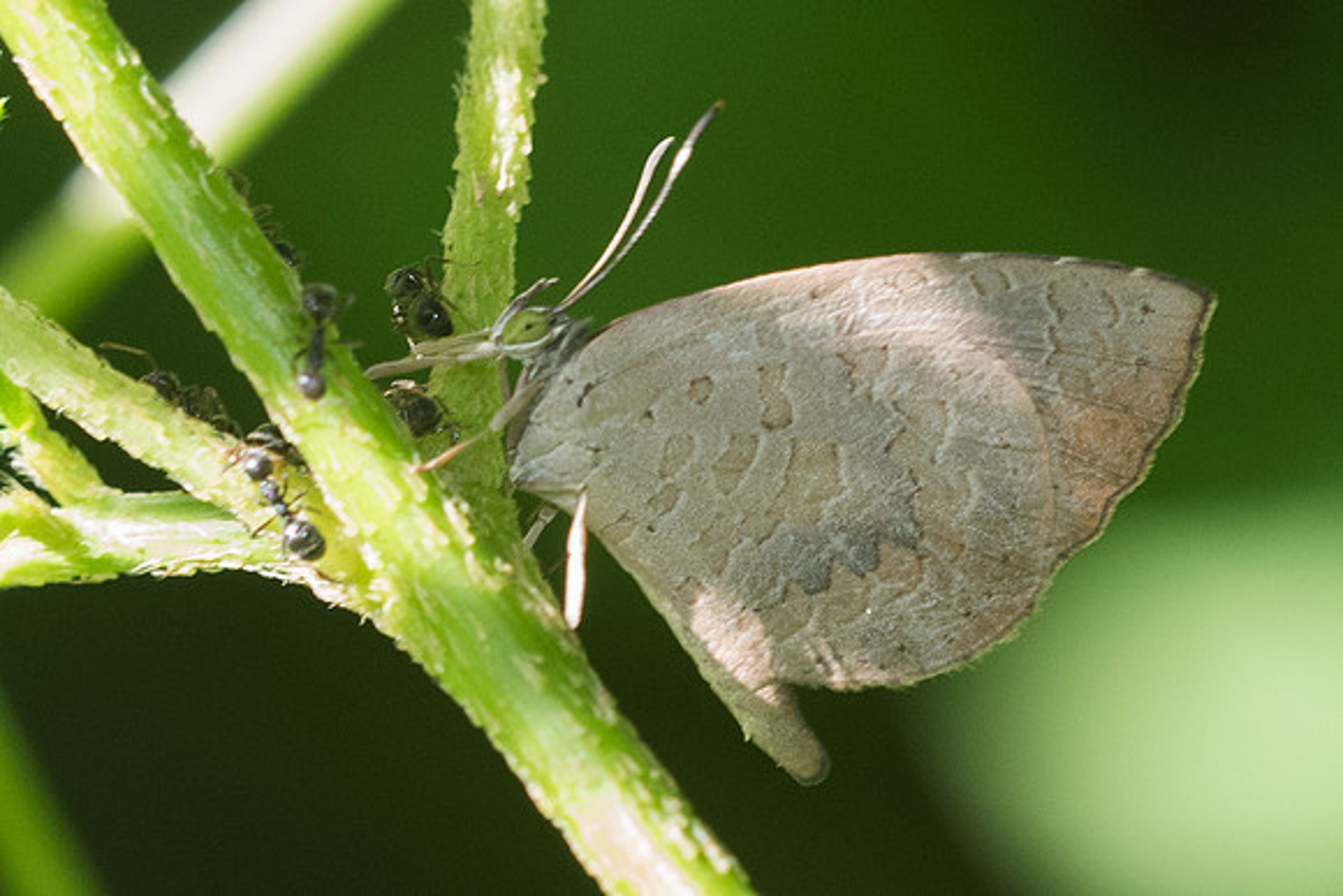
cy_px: 514
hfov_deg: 2.9
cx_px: 884
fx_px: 26951
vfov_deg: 1.9
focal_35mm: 722
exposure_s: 1/250
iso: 800
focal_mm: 150
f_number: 8
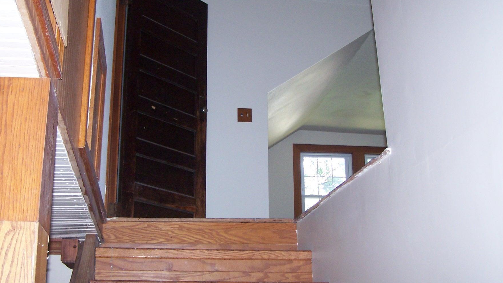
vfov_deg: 24.9
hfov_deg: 42.9
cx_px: 238
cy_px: 156
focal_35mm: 48
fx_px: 640
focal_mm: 6.3
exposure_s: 1/60
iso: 140
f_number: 2.8
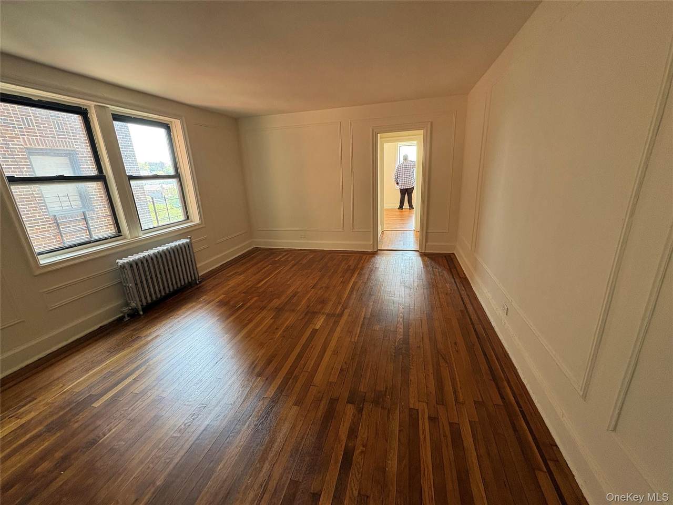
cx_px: 336
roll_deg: +2.9
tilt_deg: -16.8
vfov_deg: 85.7
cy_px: 252
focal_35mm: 14
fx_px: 272
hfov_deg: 102.1
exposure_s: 1/62
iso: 200
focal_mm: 2.22
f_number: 2.2
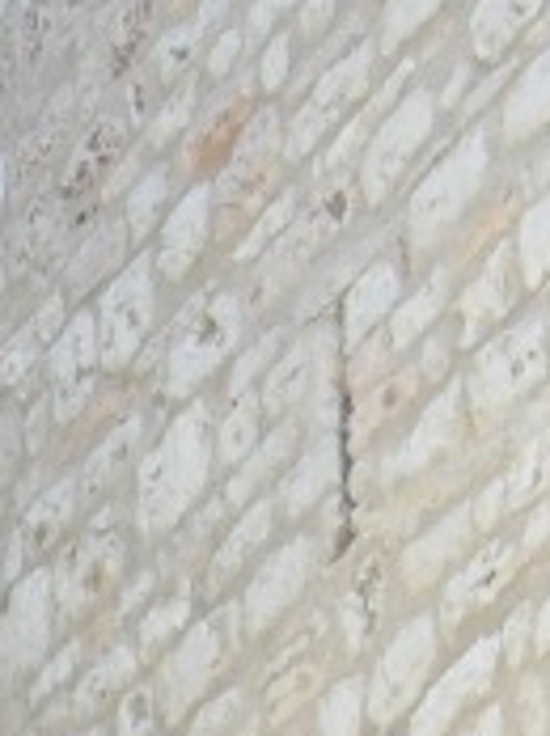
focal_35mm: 206
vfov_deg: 8.5
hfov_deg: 6.8
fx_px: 4375
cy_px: 1950
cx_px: -783
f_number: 3.2
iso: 100
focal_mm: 6.3
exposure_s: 1/350
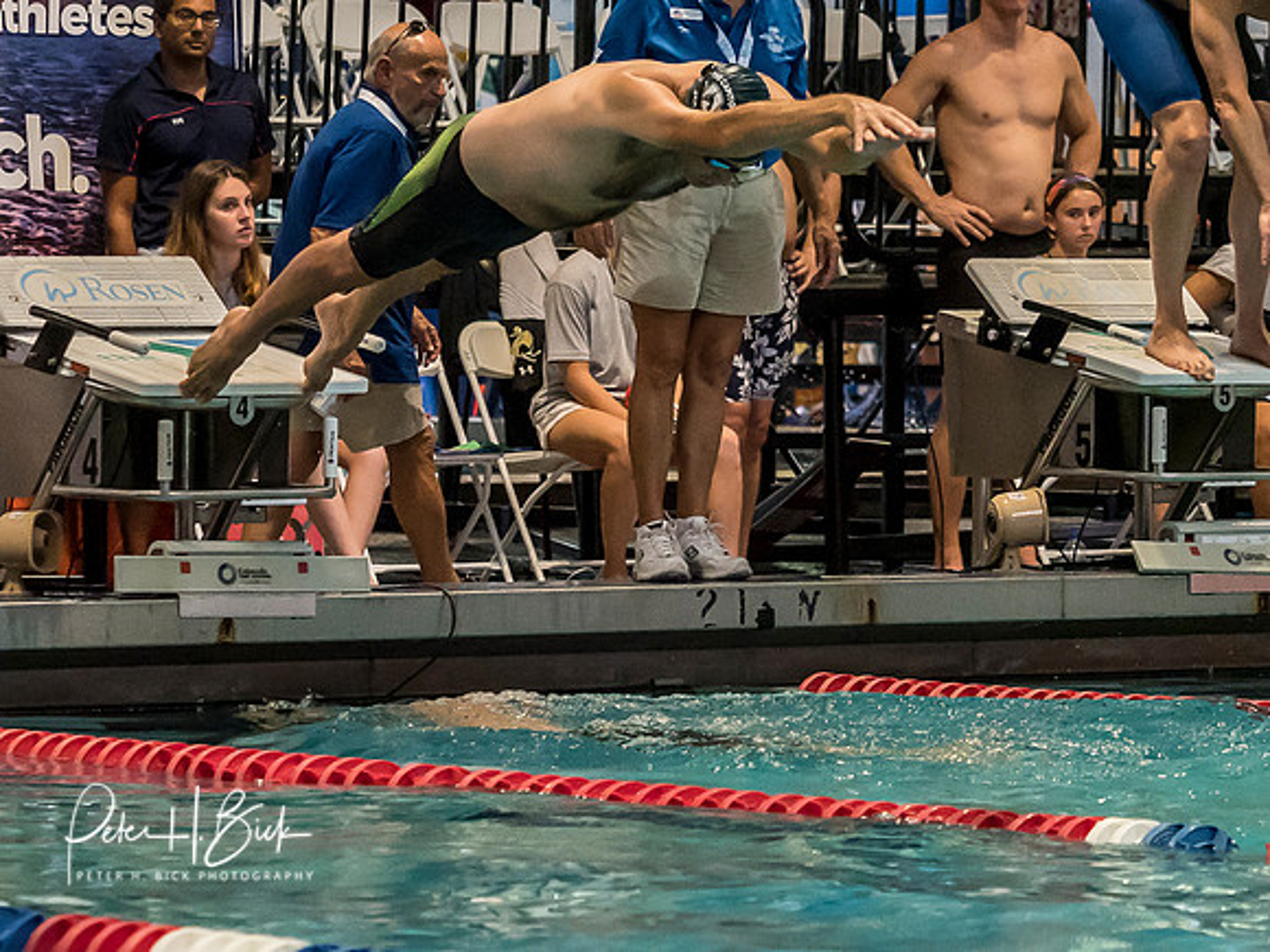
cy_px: 256
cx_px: 665
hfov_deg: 7.8
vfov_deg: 5.9
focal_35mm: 253
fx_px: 9291
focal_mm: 67
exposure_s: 1/1000
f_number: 2.8
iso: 3200
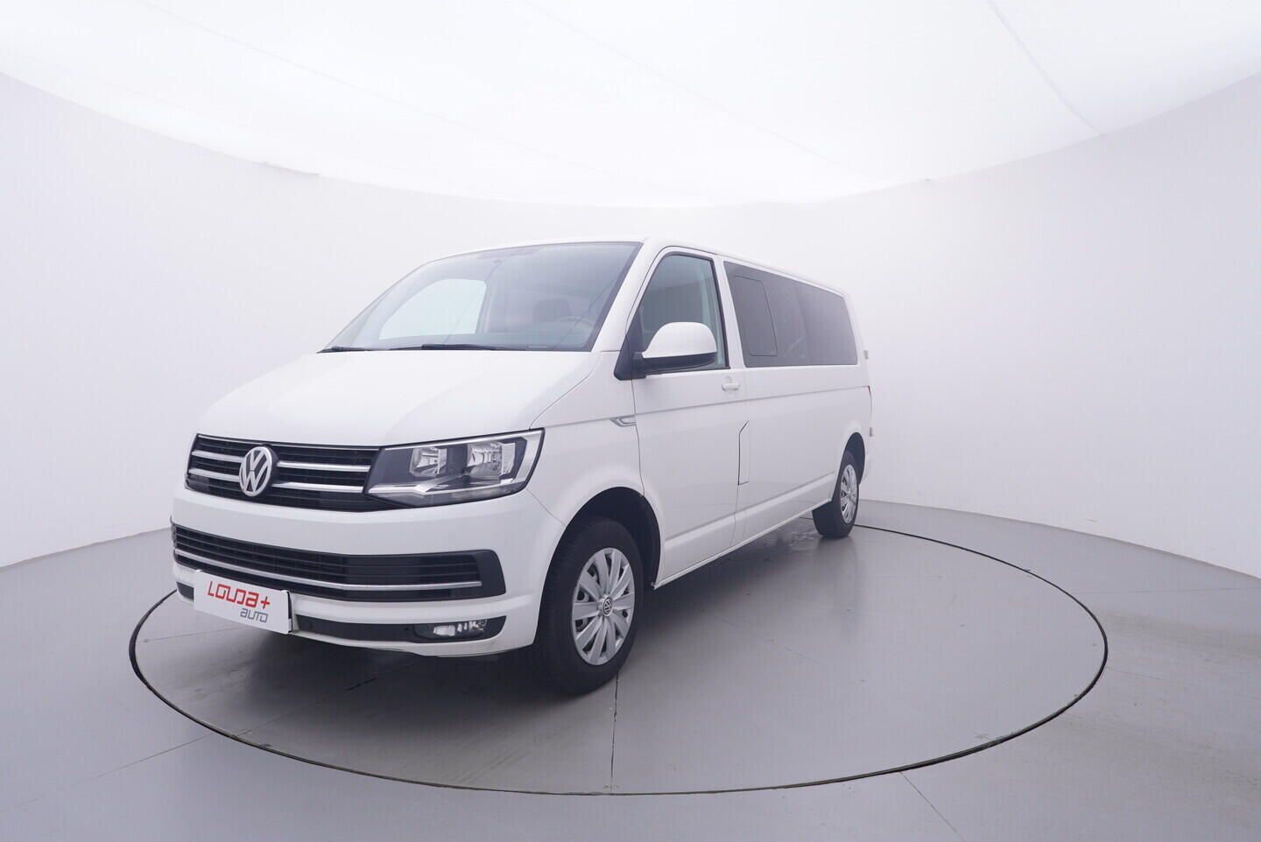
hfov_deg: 77.3
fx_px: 789
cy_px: 421
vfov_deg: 56.2
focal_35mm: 22
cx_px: 630
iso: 200
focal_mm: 15
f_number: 5
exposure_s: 1/80
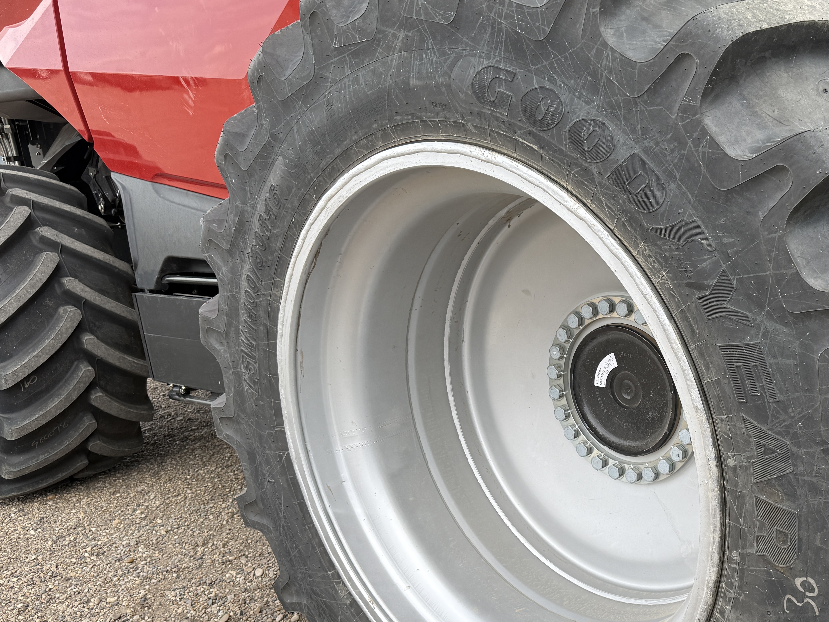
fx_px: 982
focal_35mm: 41
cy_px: 383
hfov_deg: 43.6
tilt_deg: -12.8
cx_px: 664
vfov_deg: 35.0
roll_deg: +4.1
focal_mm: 6.76
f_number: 1.78
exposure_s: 1/742
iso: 80
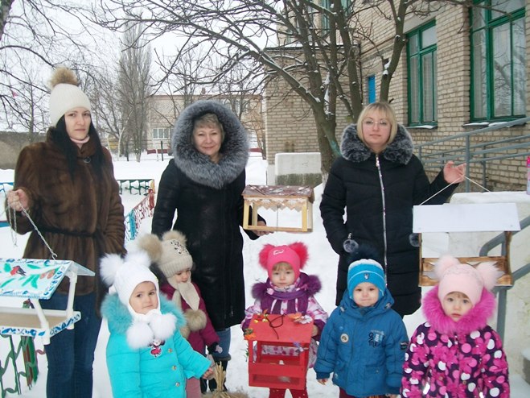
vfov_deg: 39.6
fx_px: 551
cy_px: 199
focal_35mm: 36
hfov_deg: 51.4
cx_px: 265
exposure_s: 1/60
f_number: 2.7
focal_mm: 6
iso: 80
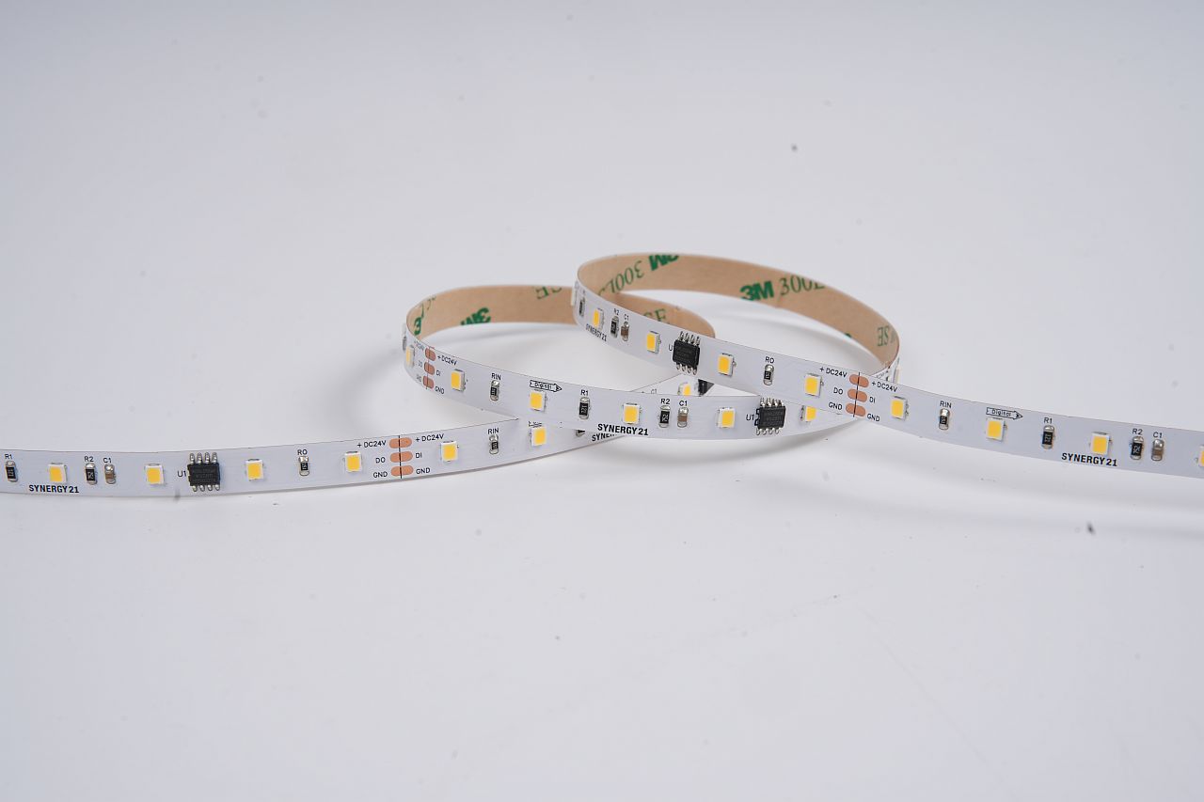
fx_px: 2157
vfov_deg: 21.1
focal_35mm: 64
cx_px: 602
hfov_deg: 31.2
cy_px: 401
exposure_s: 1/125
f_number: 16
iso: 100
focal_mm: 64.5
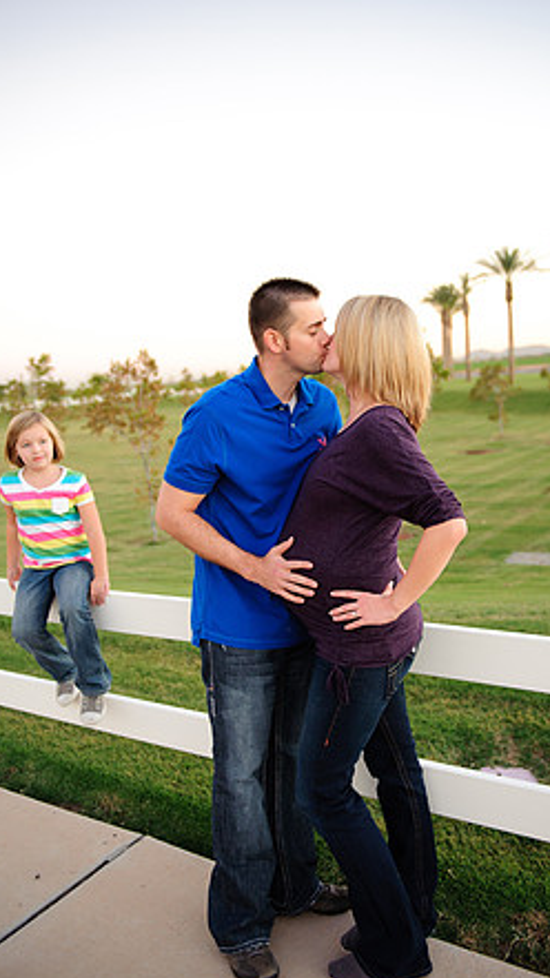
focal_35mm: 31
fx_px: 804
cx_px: 285
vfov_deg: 62.6
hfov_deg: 37.8
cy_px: 497
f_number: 2.8
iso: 1000
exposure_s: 1/200
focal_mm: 29
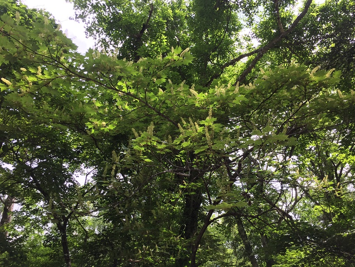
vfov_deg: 48.2
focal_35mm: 29
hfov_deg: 61.7
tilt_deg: +37.2
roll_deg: +1.1
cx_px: 178
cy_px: 134
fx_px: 297
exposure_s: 1/581
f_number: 2.2
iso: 32
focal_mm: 4.15
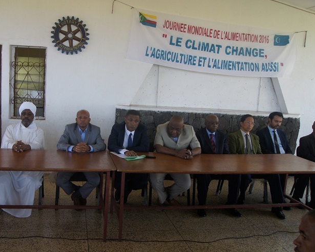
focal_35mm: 31
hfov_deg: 56.7
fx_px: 289
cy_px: 125
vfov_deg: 47.1
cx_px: 126
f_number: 5.6
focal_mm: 18
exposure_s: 1/50
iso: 200
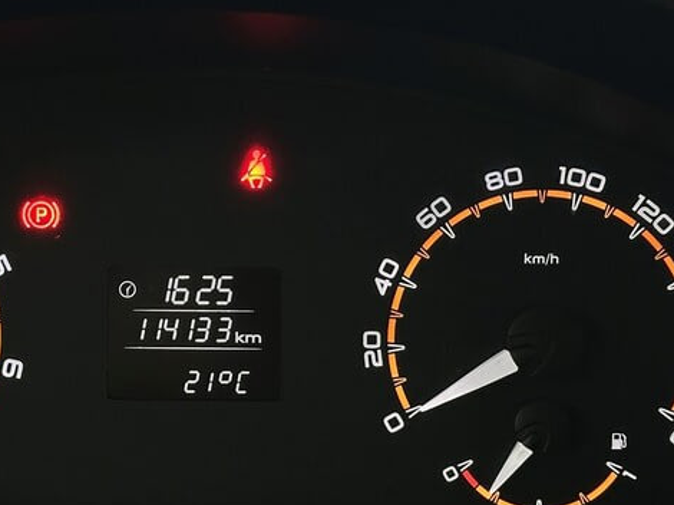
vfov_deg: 16.0
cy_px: 321
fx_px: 1790
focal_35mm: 92
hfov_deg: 21.2
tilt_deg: -18.7
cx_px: 195
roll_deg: -0.5
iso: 250
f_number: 1.78
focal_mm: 6.86
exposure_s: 1/33
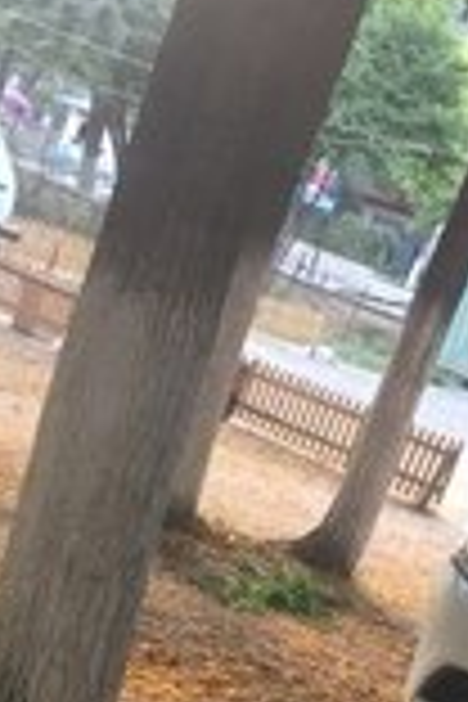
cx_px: 819
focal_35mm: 96
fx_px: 1872
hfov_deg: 13.0
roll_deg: -22.0
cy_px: 684
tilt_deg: -6.3
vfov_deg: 20.6
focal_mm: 4.15
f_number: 2.2
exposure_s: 1/33
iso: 50
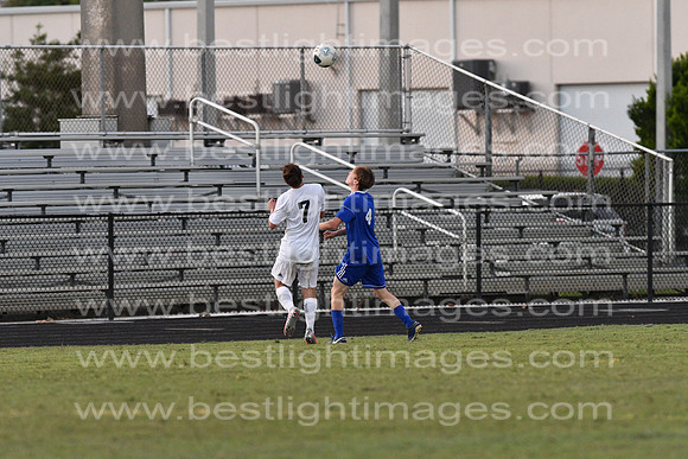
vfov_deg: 3.1
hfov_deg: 4.6
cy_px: 230
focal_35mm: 450
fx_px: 8602
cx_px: 344
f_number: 4.5
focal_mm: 300
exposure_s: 1/1000
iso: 4000
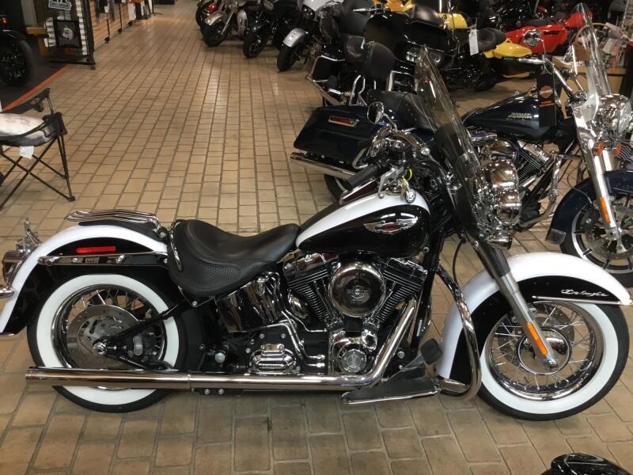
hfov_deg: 58.4
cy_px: 238
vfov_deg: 45.4
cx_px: 316
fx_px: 567
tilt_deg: -24.2
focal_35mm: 31
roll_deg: -2.9
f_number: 2.4
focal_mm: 3.3
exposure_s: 1/30
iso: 64
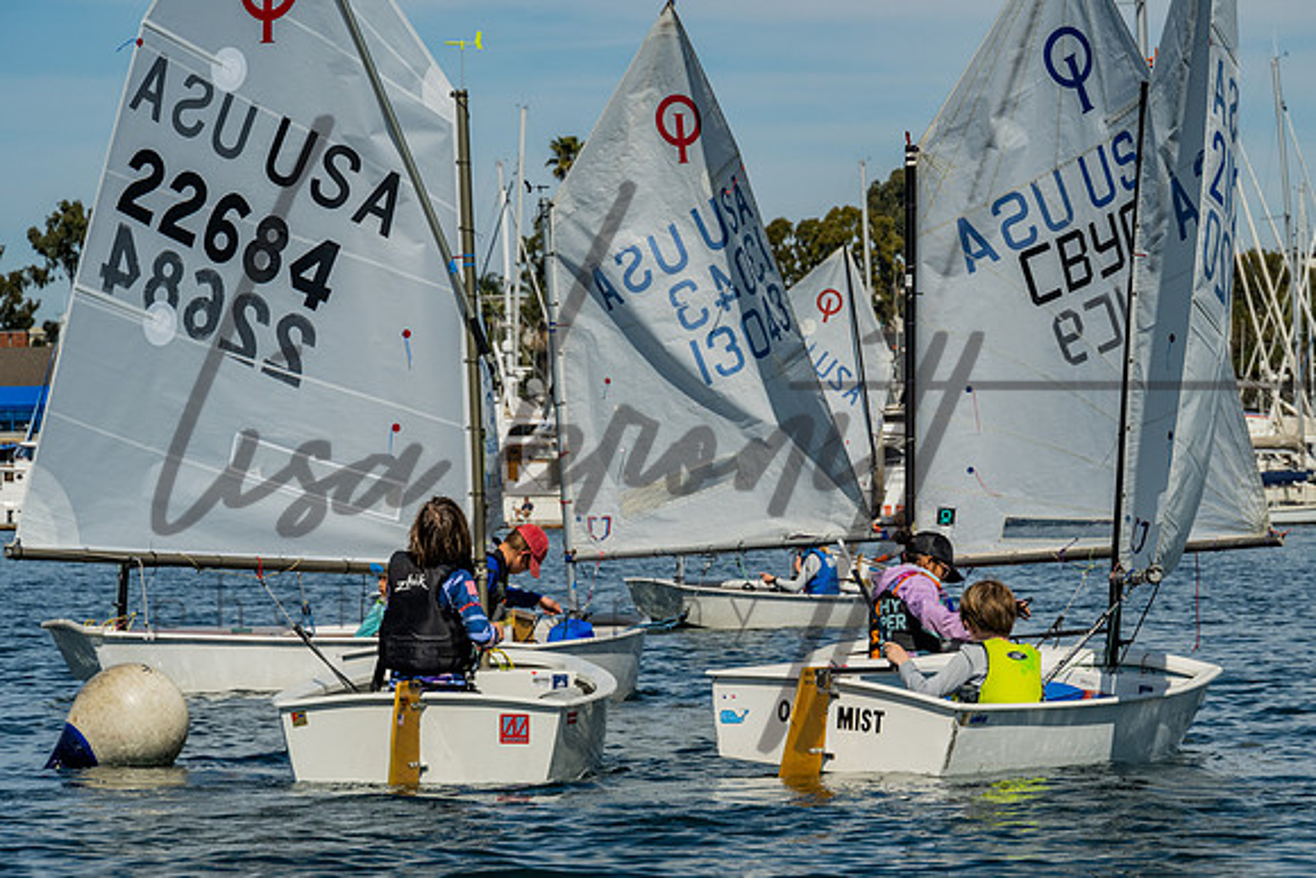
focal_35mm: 178
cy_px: 478
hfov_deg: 11.6
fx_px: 6493
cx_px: 836
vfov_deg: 7.7
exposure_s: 1/500
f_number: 10
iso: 250
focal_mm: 135
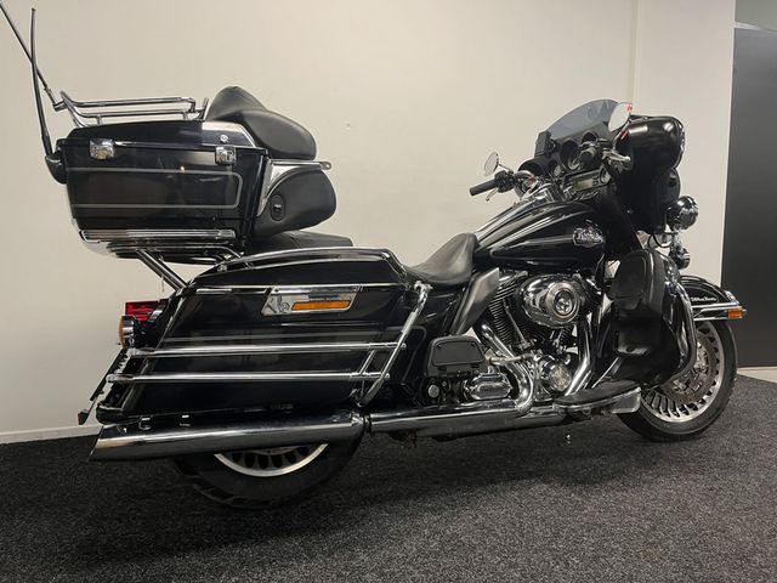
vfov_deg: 53.1
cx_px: 388
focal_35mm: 26
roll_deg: +0.0
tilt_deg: -5.0
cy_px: 292
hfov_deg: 67.3
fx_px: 584
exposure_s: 1/50
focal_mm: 5.1
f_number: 1.6
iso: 100
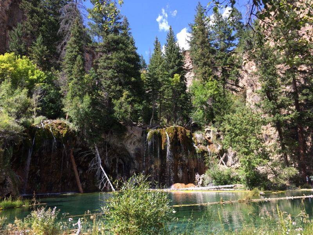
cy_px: 118
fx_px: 262
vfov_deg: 48.2
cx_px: 156
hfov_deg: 61.7
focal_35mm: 29
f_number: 2.2
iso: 32
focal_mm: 4.15
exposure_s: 1/672
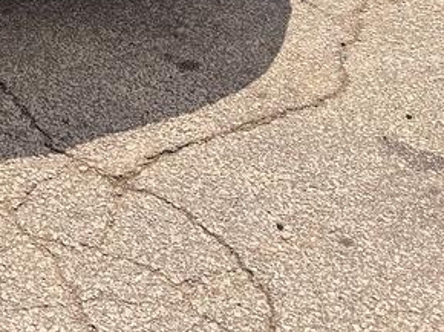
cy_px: -389
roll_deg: -1.2
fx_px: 1358
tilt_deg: -9.0
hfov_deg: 17.4
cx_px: -133
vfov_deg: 12.0
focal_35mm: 106
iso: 80
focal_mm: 6.76
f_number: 1.78
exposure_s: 1/5319
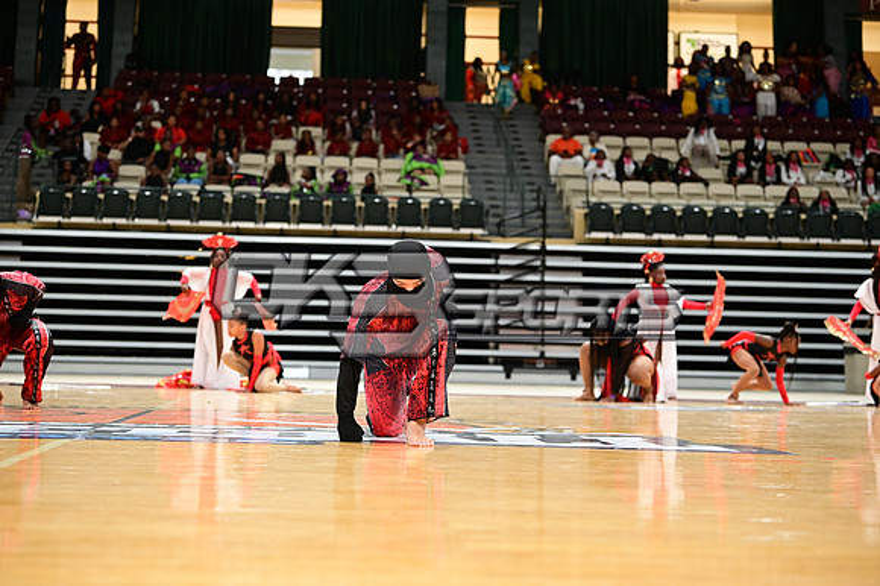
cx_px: 440
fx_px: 1906
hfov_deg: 26.0
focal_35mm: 78
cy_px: 293
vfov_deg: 17.5
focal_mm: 78
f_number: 3.2
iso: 6400
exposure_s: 1/1000
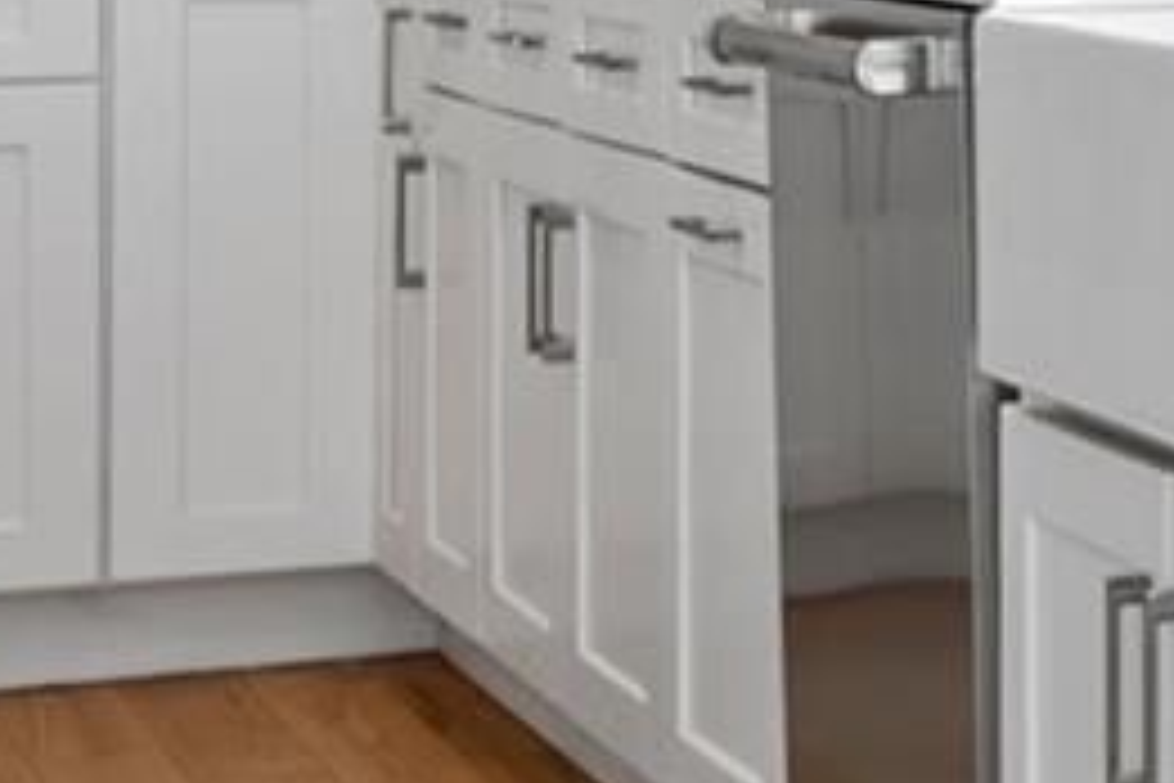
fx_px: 4859
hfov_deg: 11.5
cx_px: 2744
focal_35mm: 149
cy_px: -176
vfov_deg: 9.1
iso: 100
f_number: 2.8
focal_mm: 19
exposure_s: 1/160
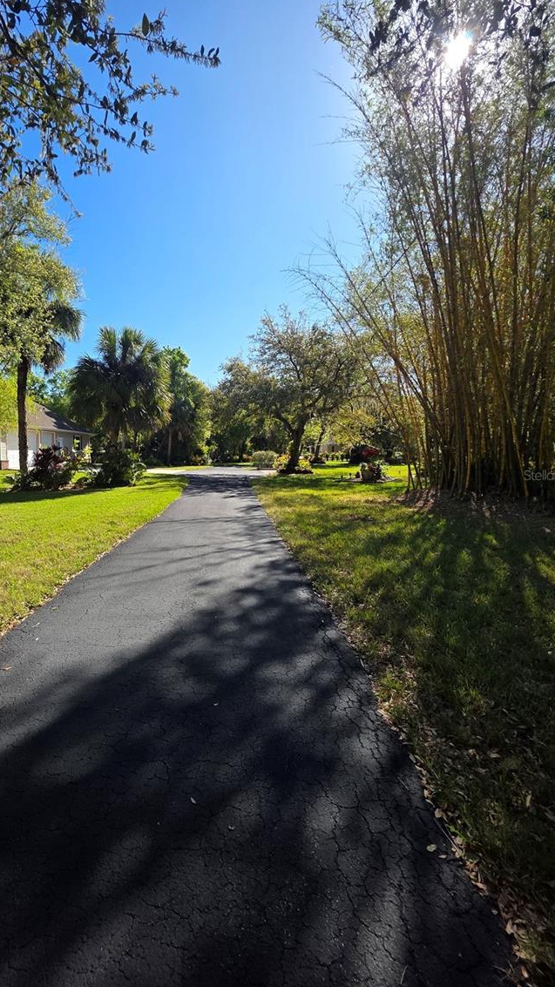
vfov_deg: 103.0
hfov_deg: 68.9
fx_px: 393
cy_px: 475
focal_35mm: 15
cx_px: 193
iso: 40
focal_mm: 2.2
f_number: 1.9
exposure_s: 1/1321
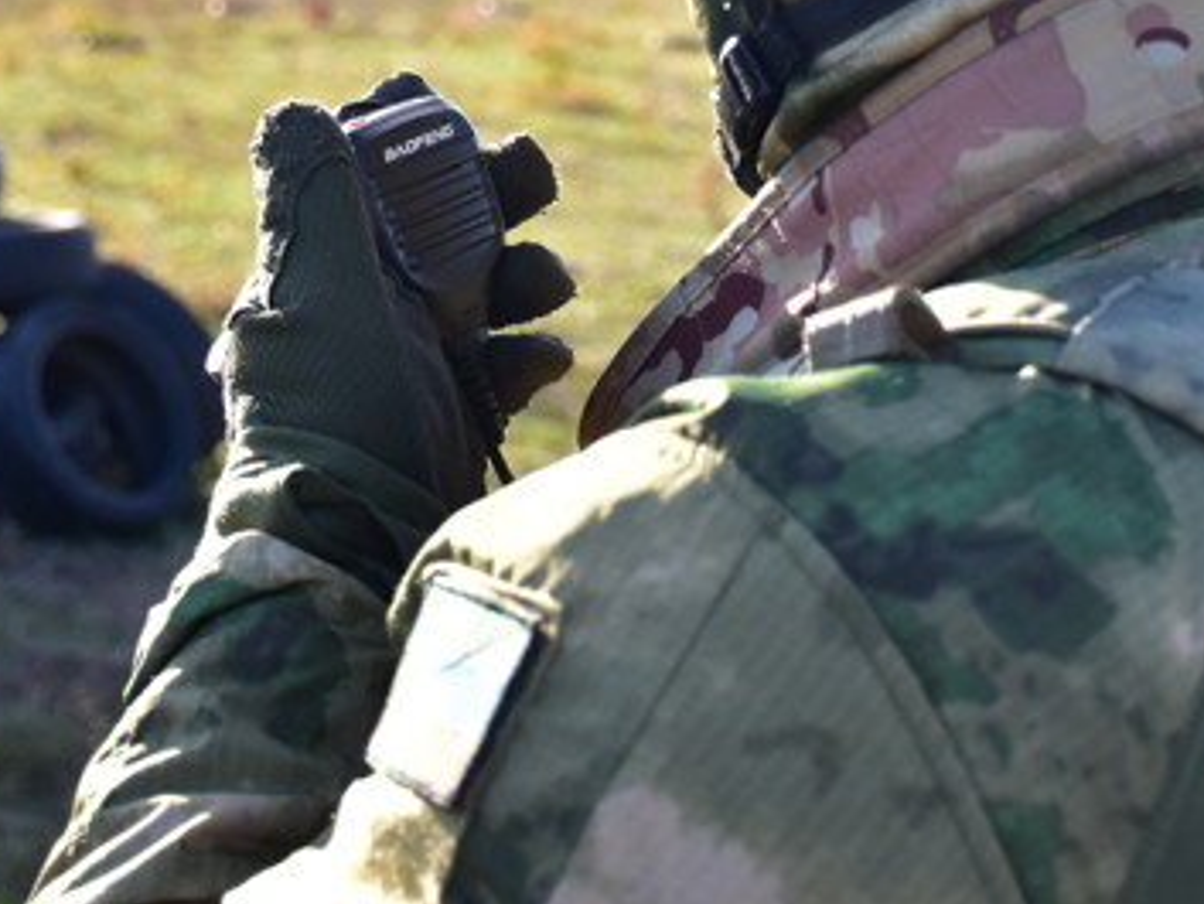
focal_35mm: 98
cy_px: 68
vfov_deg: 14.9
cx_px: 626
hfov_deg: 20.0
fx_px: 3410
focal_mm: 32
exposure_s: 1/1000
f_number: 4
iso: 500
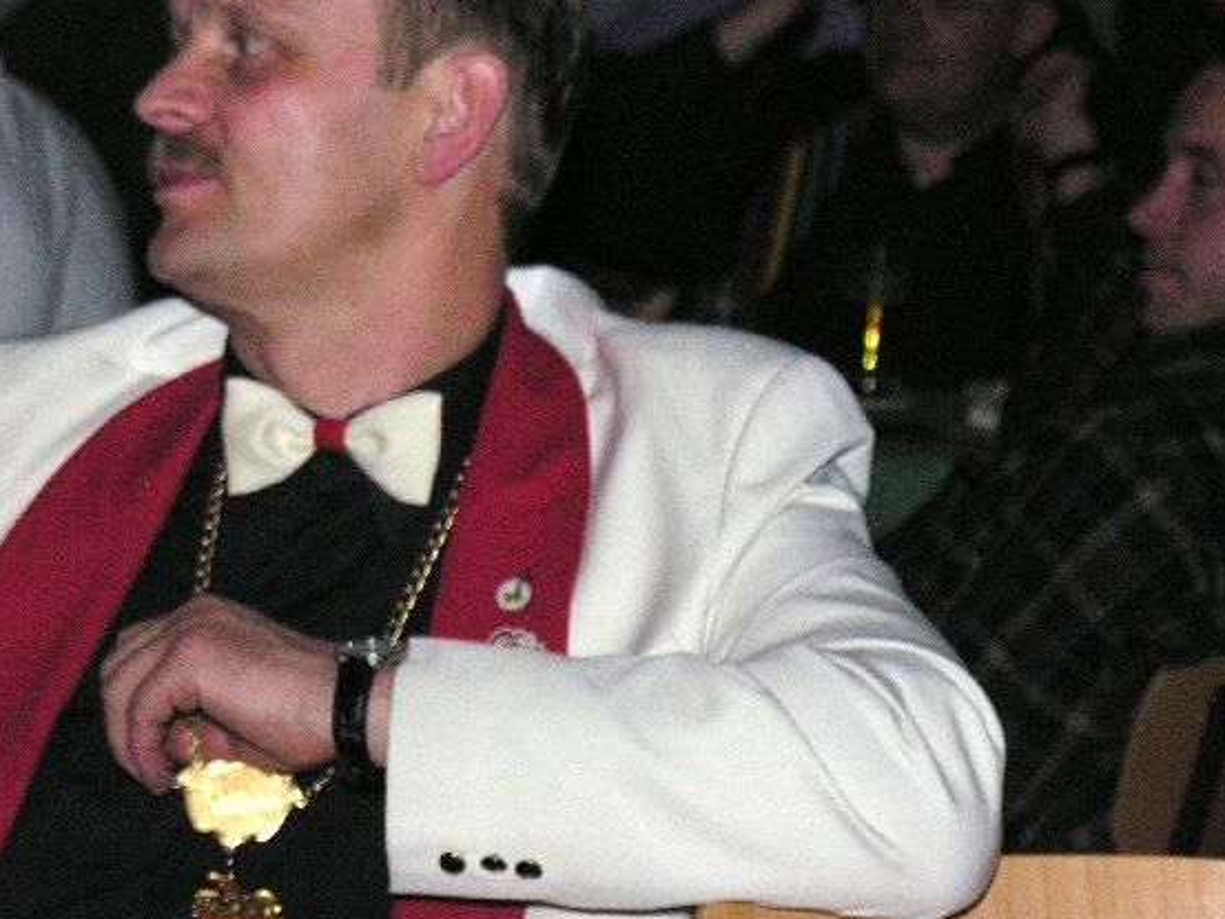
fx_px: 8035
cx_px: 459
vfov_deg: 6.5
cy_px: 290
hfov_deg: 8.7
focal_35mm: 227
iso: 200
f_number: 4.4
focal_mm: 40
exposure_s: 1/60.1
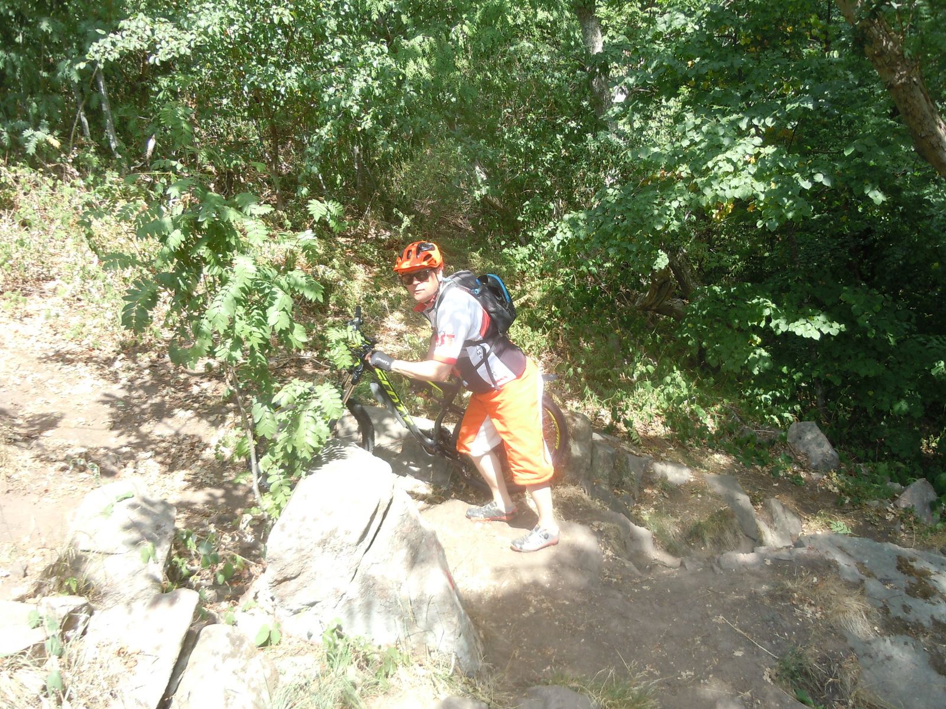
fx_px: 820
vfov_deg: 46.8
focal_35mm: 30
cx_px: 473
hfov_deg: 60.0
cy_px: 354
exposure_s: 1/125
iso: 100
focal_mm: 5.4
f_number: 3.5
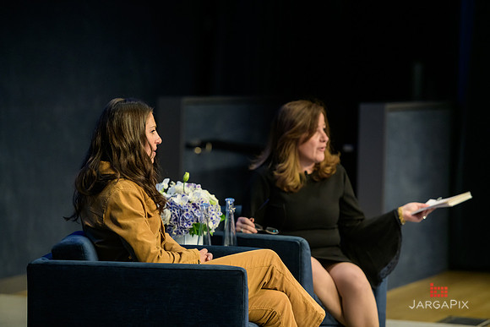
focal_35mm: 160
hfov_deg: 12.8
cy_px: 164
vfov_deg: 8.6
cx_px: 245
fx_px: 2178
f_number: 3.2
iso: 1600
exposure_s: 1/200
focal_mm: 160
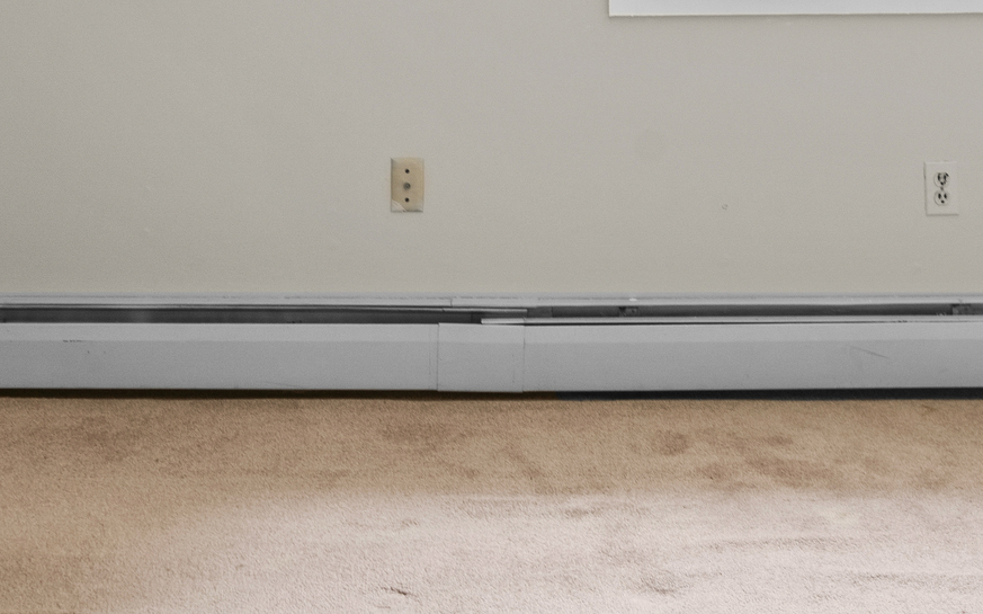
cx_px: 542
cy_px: -199
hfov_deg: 33.5
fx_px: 1634
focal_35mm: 61
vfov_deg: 19.5
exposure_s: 1/1.25
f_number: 9
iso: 320
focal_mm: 17
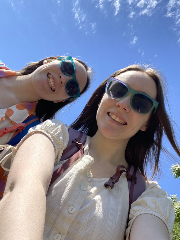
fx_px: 208
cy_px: 120
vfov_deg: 60.0
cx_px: 90
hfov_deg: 46.8
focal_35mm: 30
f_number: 2.2
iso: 25
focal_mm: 2.71
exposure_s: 1/378
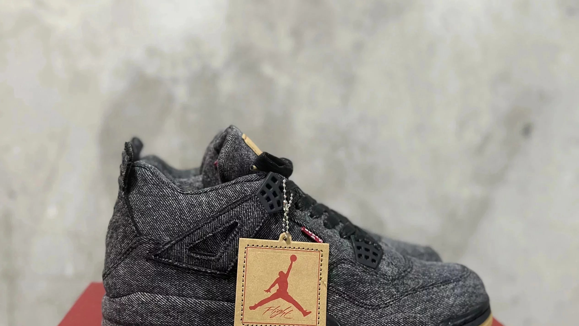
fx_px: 814
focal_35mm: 53
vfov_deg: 22.6
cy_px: 202
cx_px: 286
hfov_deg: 39.2
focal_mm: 6.86
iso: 500
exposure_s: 1/33
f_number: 1.78
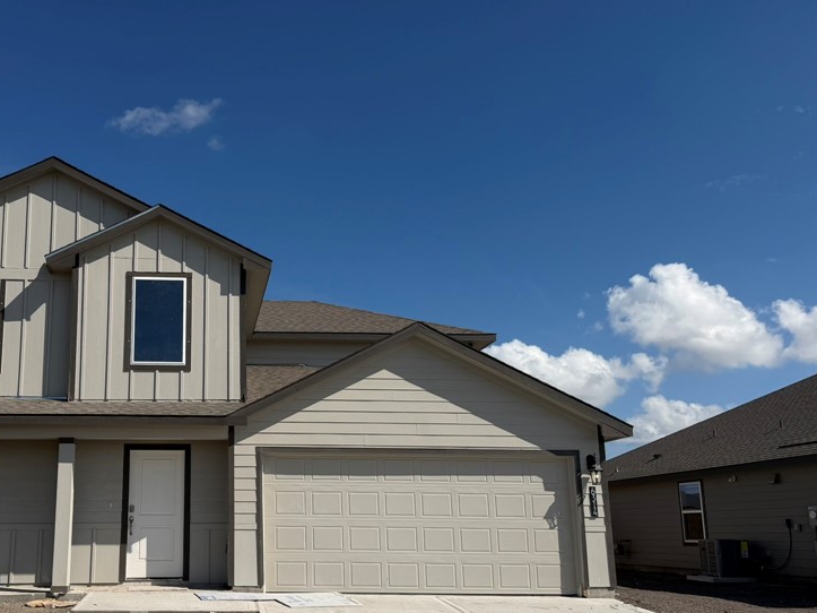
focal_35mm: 34
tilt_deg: +9.8
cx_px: 242
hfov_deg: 52.4
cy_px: 379
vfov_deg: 41.5
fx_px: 802
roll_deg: +0.7
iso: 80
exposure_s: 1/10309
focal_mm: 6.76
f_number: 1.78
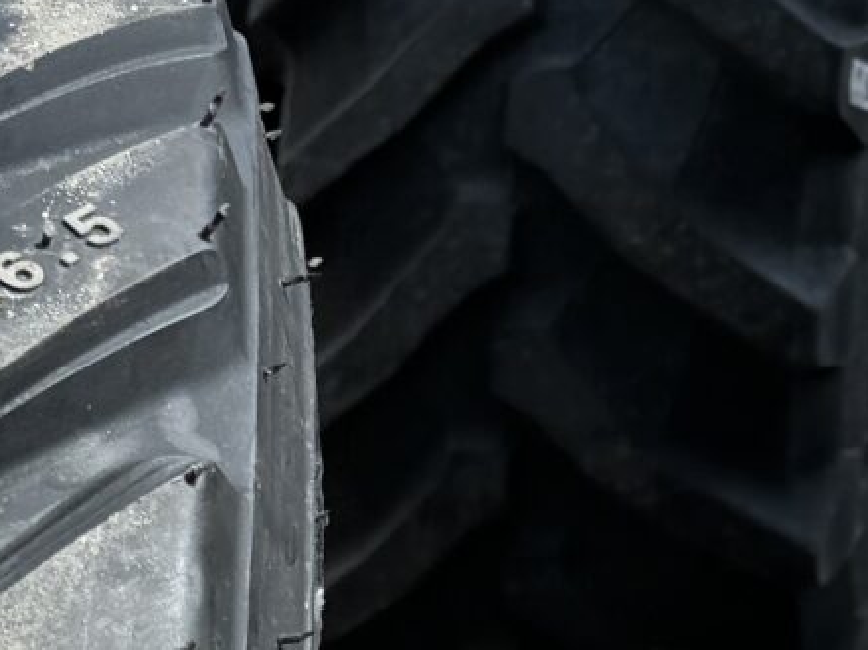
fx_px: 3510
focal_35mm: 140
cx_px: -955
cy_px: 1411
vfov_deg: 9.7
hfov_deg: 12.2
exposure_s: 1/3413
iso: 80
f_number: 1.78
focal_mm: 6.76
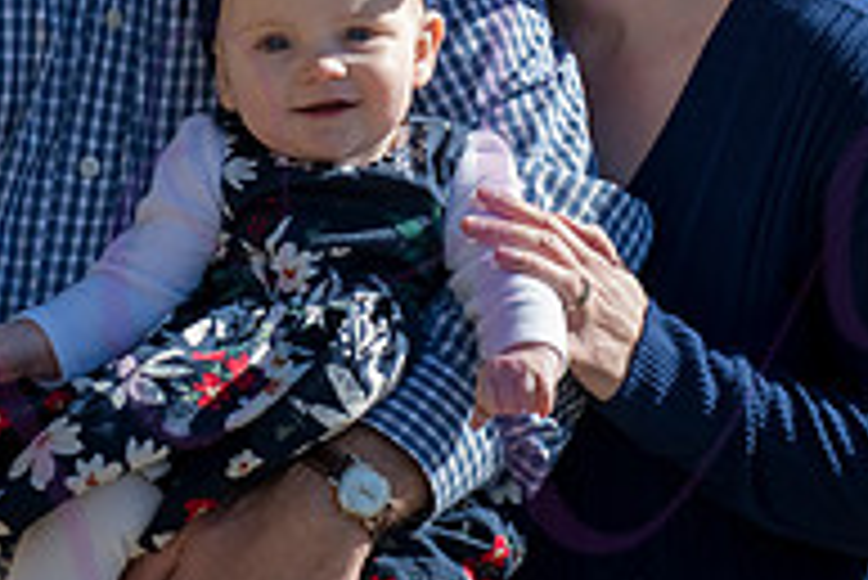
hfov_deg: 8.0
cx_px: 351
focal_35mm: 258
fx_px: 6225
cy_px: -155
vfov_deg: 5.3
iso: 400
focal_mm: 86
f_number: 8
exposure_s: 1/640
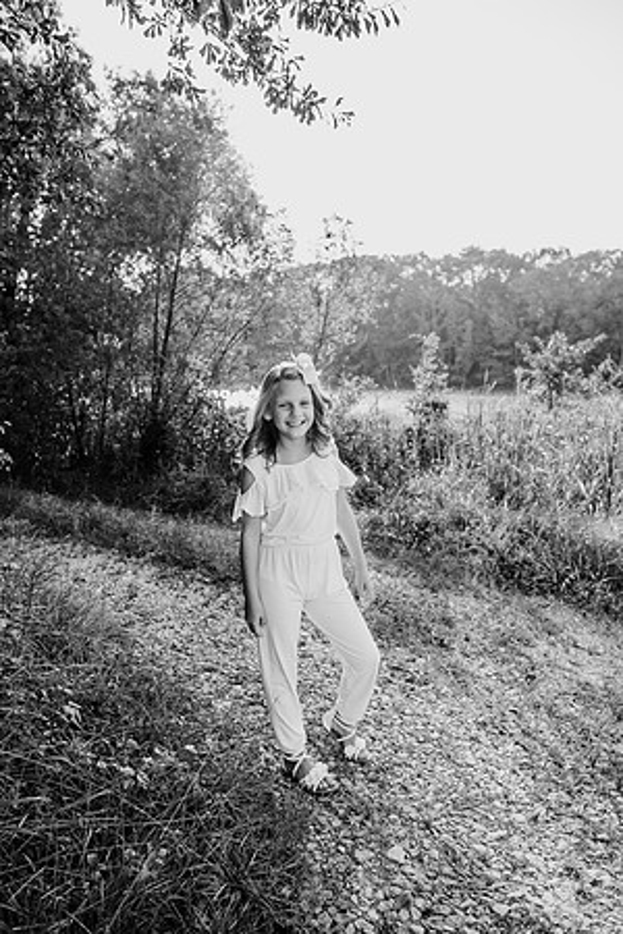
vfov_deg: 73.7
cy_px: 467
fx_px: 623
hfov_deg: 53.1
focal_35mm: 24
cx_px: 312
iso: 200
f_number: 3.5
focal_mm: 24
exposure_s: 1/640
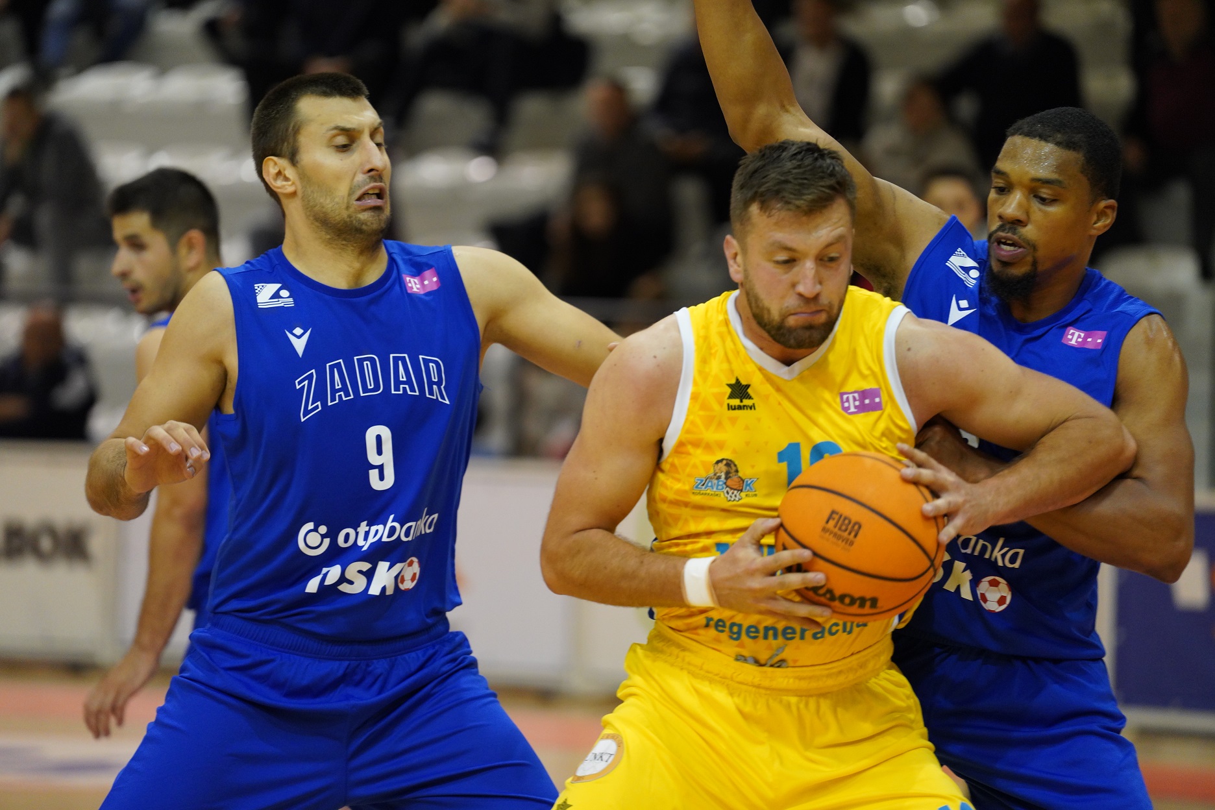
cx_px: 608
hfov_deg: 11.7
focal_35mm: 176
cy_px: 405
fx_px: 5940
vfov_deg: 7.8
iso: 2500
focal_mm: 176
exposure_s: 1/800
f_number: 2.8
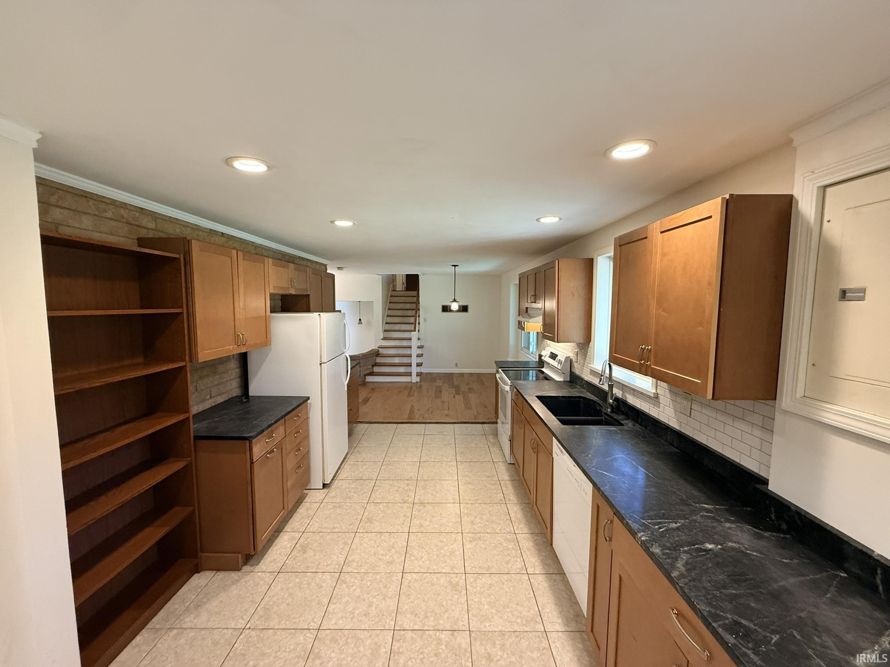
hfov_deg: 102.1
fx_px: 360
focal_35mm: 14
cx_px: 445
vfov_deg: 85.7
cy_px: 334
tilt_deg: -6.6
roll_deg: -0.9
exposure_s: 1/60
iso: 320
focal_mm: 2.22
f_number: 2.2
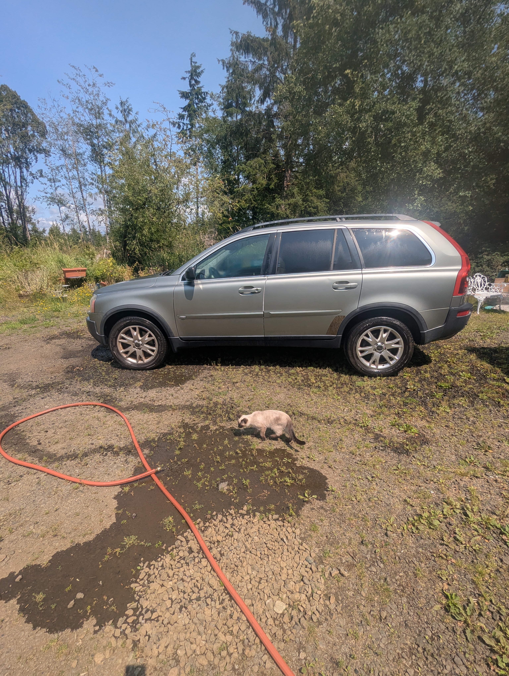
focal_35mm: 16
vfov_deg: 94.4
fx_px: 313
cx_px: 254
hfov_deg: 78.2
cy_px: 338
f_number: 2.2
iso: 47
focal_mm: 2.35
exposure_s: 1/2075
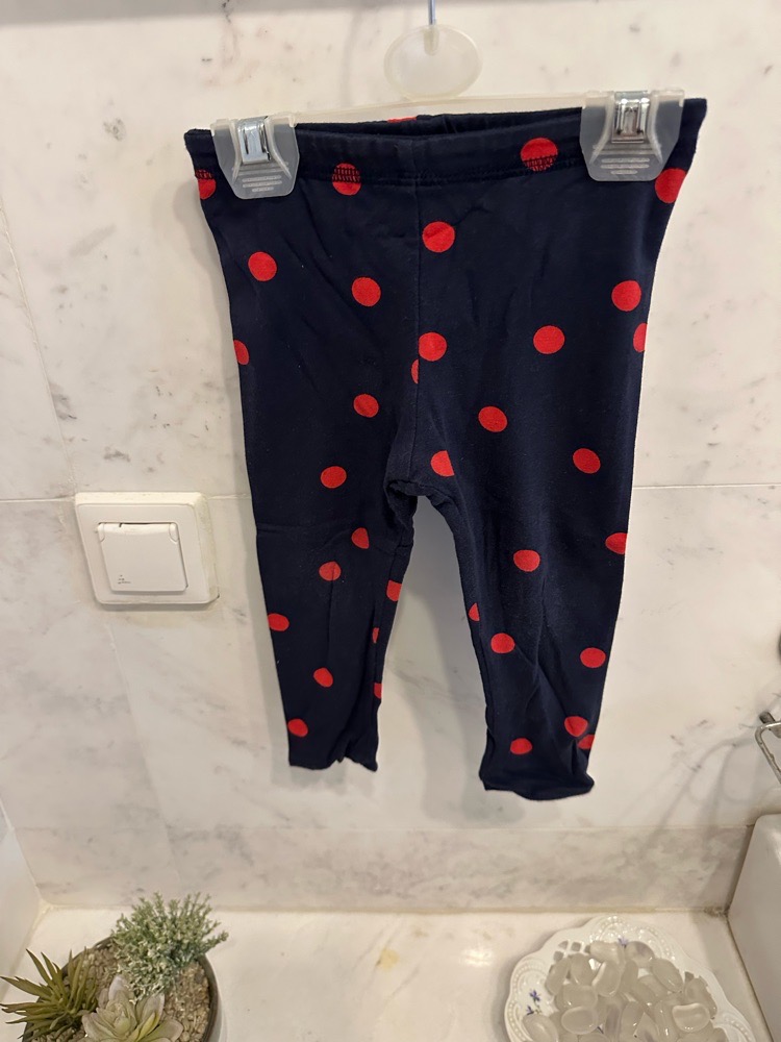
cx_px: 390
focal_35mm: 24
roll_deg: +2.0
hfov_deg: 56.8
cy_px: 521
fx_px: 722
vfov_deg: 71.6
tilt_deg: -29.3
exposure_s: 1/50
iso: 500
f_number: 1.78
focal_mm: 6.86
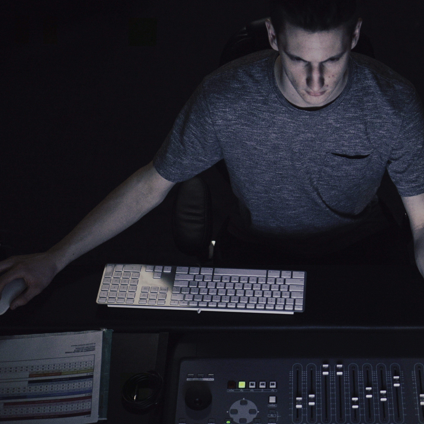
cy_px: 213
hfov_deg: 25.2
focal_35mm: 68
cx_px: 316
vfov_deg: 25.5
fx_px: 937
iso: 1600
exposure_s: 1/80
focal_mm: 35
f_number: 1.8
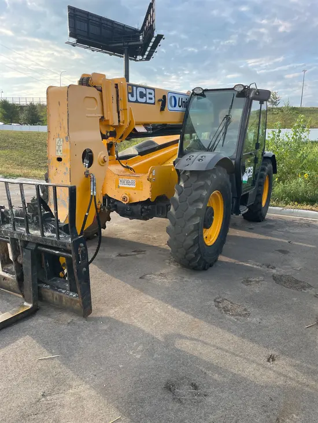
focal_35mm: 26
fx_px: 318
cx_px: 159
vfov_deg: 67.3
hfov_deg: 53.1
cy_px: 212
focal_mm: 4.2
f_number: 1.6
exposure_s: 1/602
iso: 32
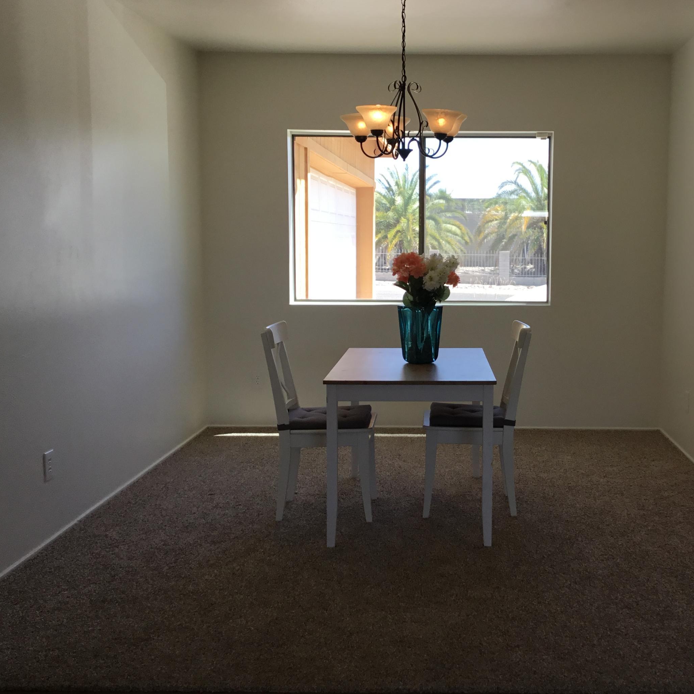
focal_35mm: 40
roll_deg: +0.4
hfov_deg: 41.3
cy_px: 320
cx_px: 461
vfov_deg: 41.8
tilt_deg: -5.4
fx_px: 907
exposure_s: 1/170
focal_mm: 3.3
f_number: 2.4
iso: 25
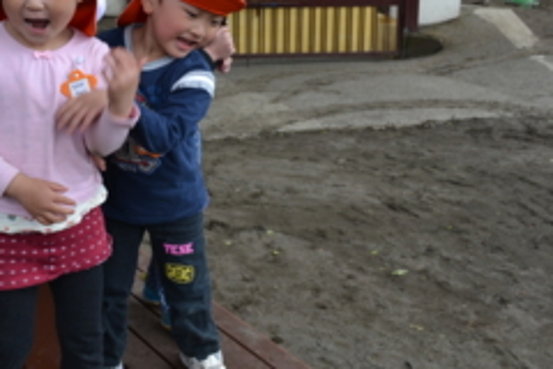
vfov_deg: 26.5
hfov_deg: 38.9
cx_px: 166
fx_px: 768
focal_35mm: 50
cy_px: 73
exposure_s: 1/125
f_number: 5.6
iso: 140
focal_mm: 20
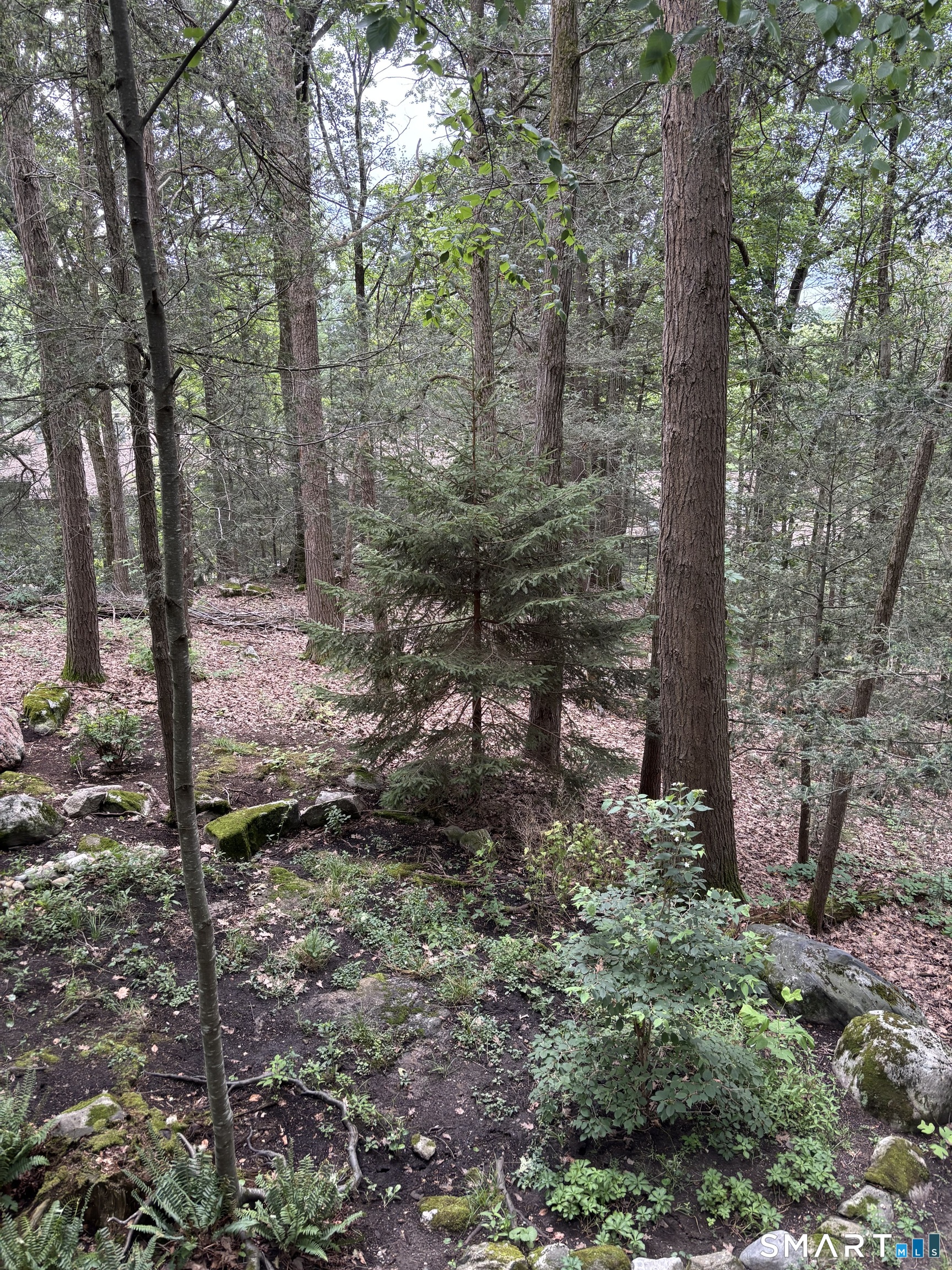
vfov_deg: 67.3
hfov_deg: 53.1
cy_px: 635
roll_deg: +0.4
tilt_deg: -14.7
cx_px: 476
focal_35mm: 26
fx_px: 953
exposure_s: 1/121
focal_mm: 5.96
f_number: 1.6
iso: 100
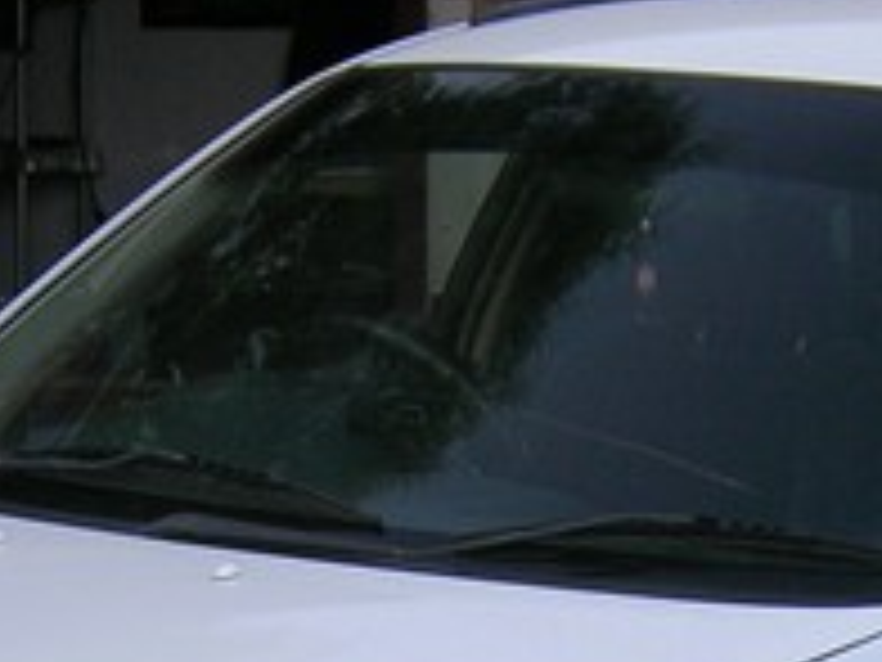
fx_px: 4357
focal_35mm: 171
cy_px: 856
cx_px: 558
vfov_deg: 8.6
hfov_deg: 11.6
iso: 50
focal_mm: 7
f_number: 3.1
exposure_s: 1/50.7
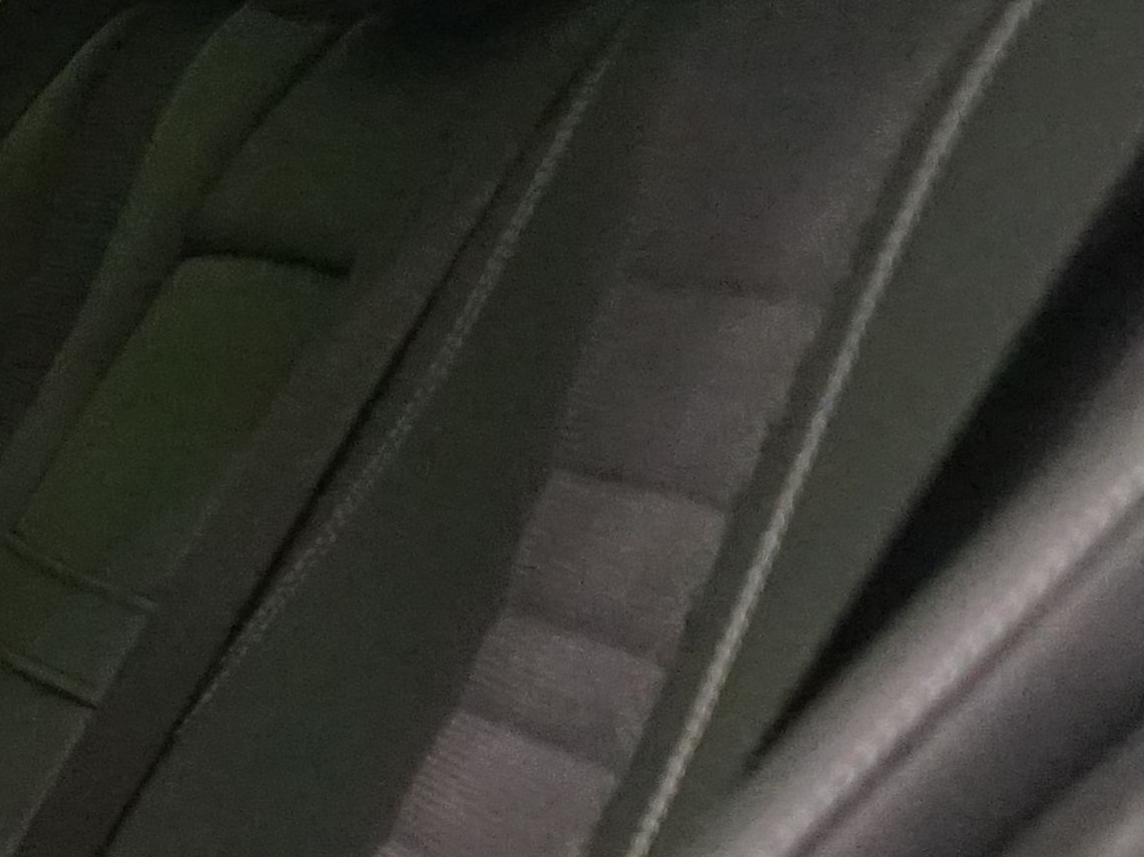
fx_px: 4659
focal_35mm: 141
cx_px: -1250
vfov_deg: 10.4
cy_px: 865
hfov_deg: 12.2
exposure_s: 1/100
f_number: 3.5
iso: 6400
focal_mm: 28
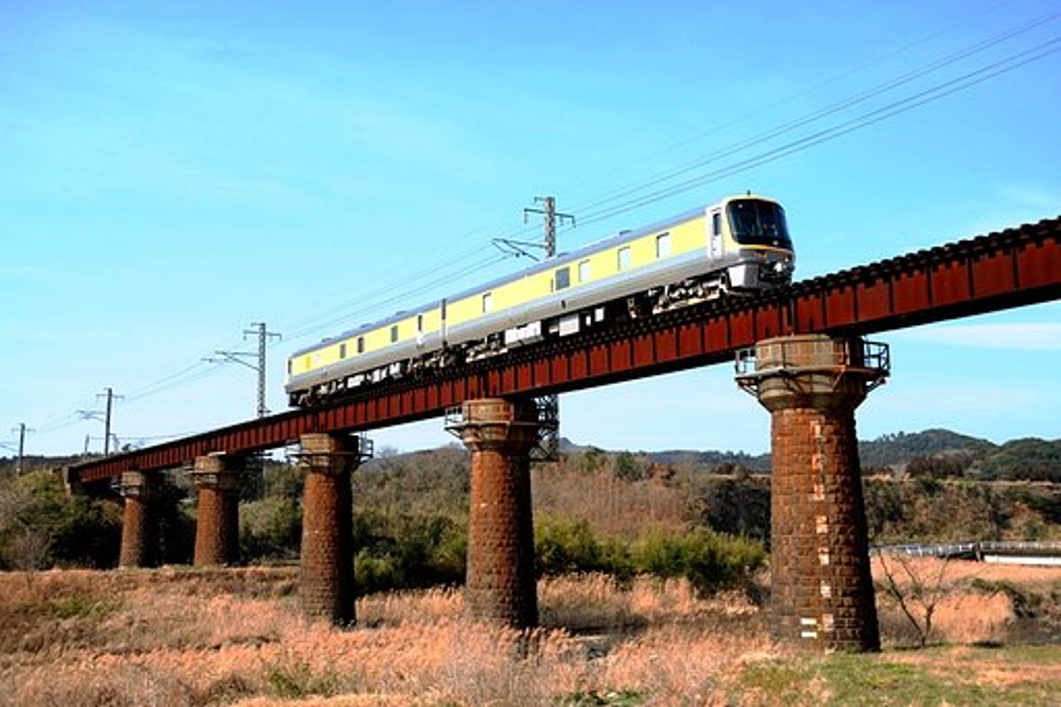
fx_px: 1237
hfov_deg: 46.4
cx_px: 530
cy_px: 354
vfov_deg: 31.9
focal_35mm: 42
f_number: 8
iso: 320
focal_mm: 42
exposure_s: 1/500
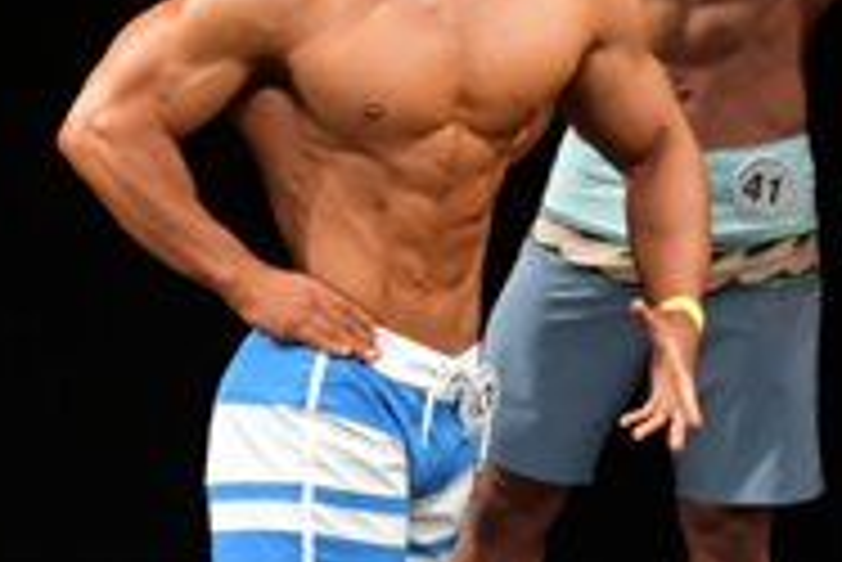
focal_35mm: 931
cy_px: 531
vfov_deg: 1.5
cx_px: -700
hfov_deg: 2.2
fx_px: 21791
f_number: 5.6
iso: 3200
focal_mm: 150
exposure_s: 1/400
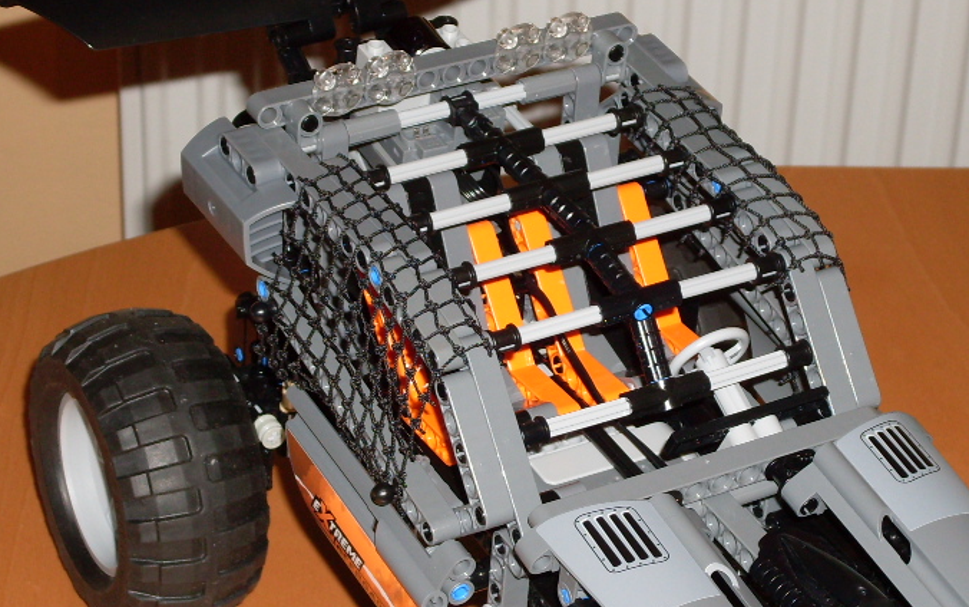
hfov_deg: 16.0
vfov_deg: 10.1
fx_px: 3434
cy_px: 395
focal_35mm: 130
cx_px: 603
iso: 100
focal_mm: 13.5
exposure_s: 1/60
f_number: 4
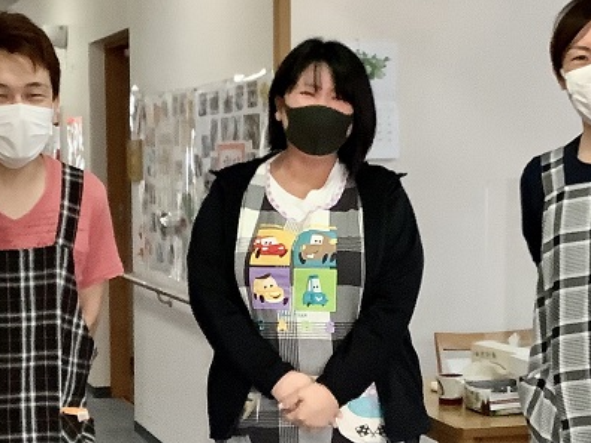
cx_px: 310
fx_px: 802
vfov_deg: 30.8
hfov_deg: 40.4
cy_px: 189
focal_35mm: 47
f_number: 2.4
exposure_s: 1/50
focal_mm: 3.3
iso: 250
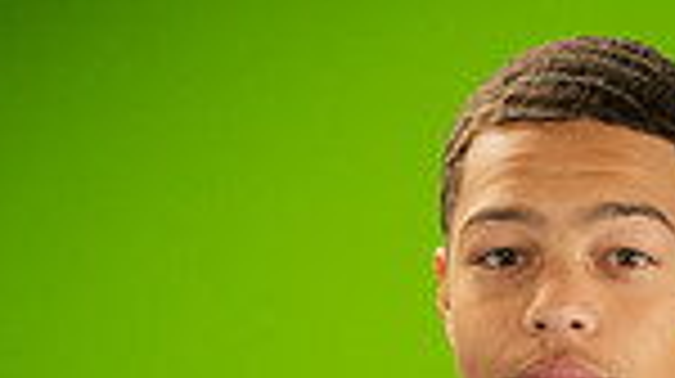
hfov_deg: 11.3
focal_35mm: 190
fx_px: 3397
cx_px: 400
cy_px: 825
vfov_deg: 6.2
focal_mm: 35
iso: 800
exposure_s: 1/60
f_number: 20
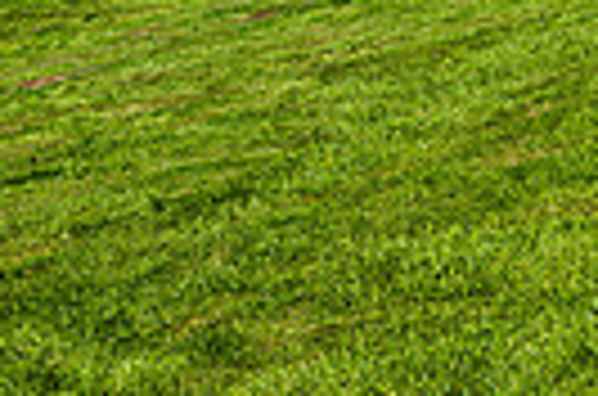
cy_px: -326
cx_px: 22
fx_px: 1740
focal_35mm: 105
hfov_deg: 19.0
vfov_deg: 11.9
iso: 64
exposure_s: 1/800
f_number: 6.3
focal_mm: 24
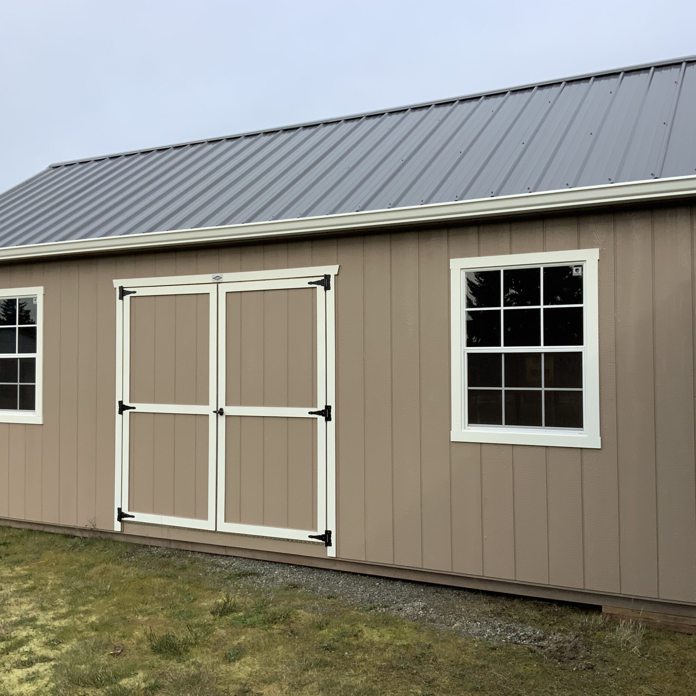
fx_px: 796
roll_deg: +0.2
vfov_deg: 47.2
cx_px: 364
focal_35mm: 35
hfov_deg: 47.2
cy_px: 347
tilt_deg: +1.4
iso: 16
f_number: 1.8
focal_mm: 3
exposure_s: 1/739
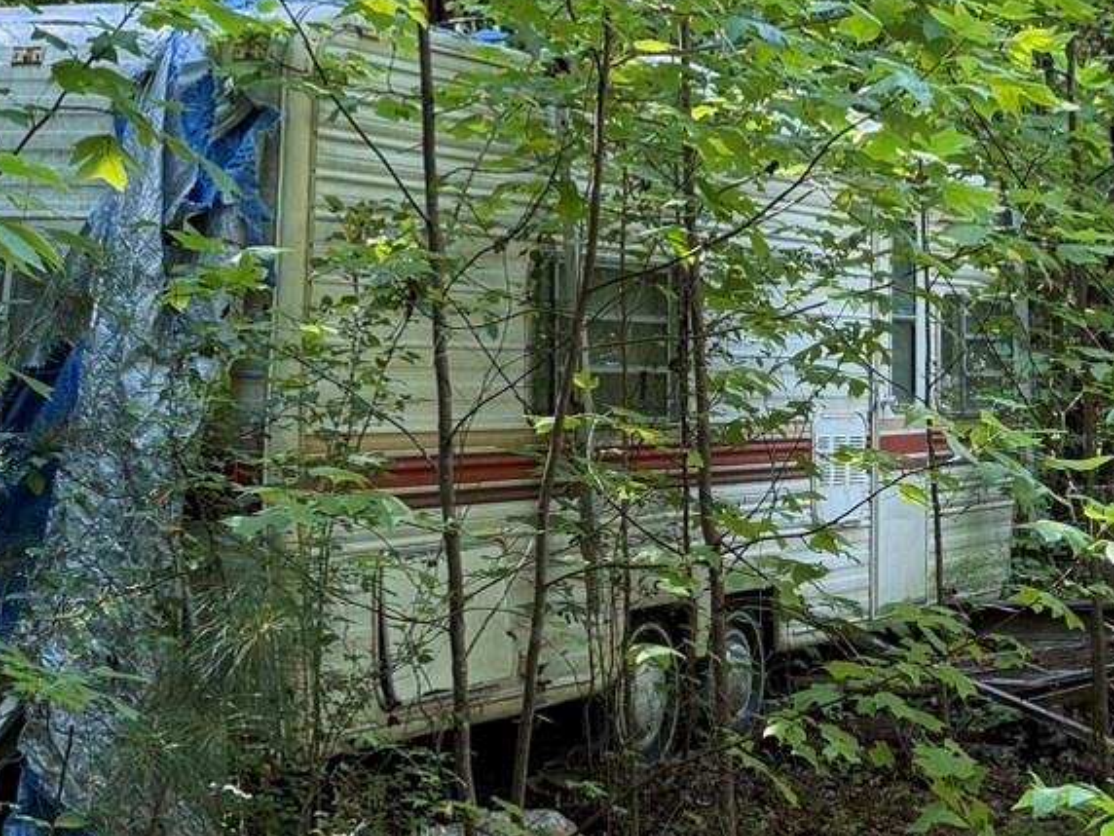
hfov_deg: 22.5
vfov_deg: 17.2
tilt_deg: +2.1
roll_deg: +2.5
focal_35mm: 86
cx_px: 876
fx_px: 2768
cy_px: 474
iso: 125
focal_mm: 6.76
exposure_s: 1/121
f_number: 1.78
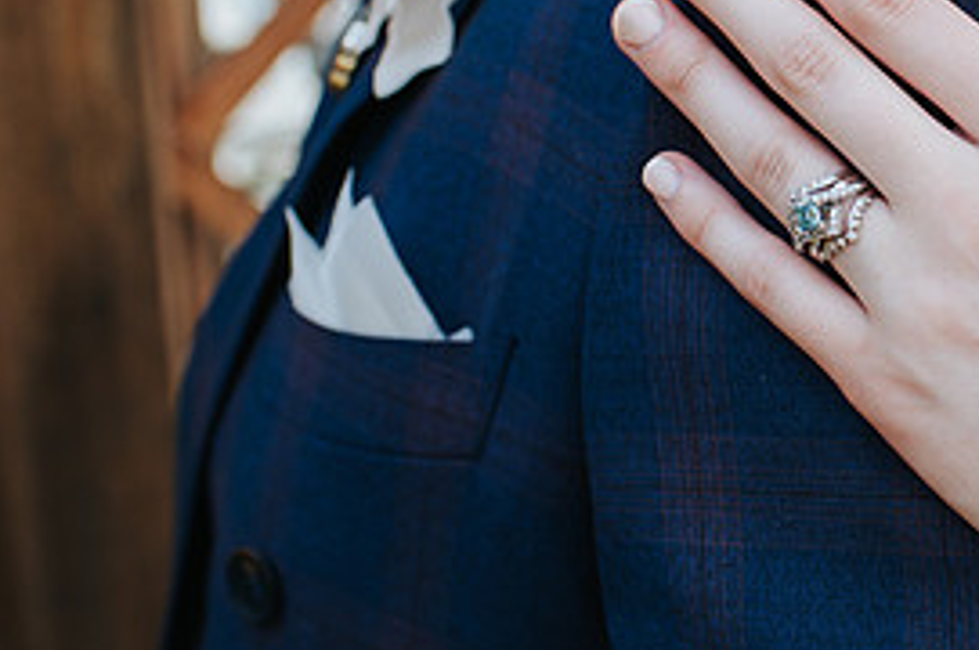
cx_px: 979
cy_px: 155
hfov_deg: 25.7
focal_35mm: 75
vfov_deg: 18.0
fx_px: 2037
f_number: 3.5
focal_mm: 35
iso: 280
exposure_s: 1/640
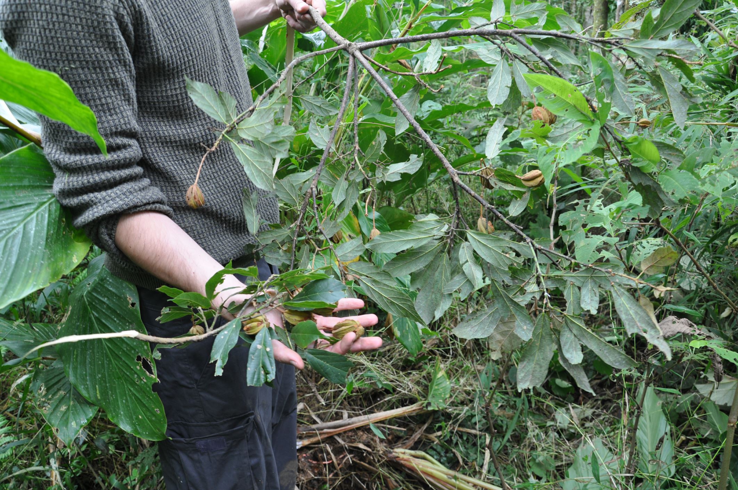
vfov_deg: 47.8
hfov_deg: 67.4
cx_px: 369
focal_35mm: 27
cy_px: 245
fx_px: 553
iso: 220
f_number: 5.6
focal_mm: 18
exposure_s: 1/30
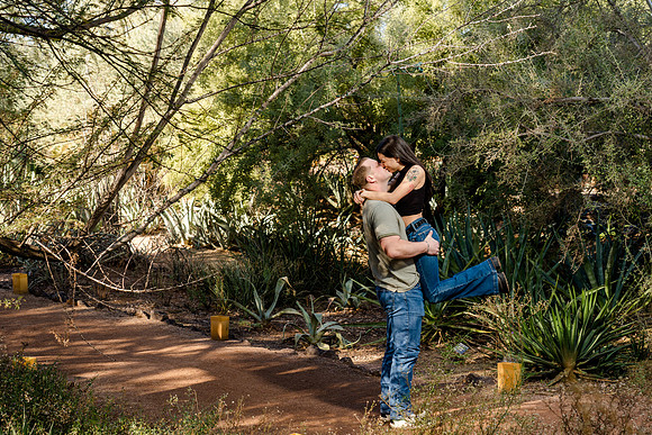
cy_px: 218
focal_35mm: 53
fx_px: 960
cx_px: 326
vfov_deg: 25.5
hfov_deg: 37.5
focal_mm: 53
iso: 100
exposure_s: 1/200
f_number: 5.6
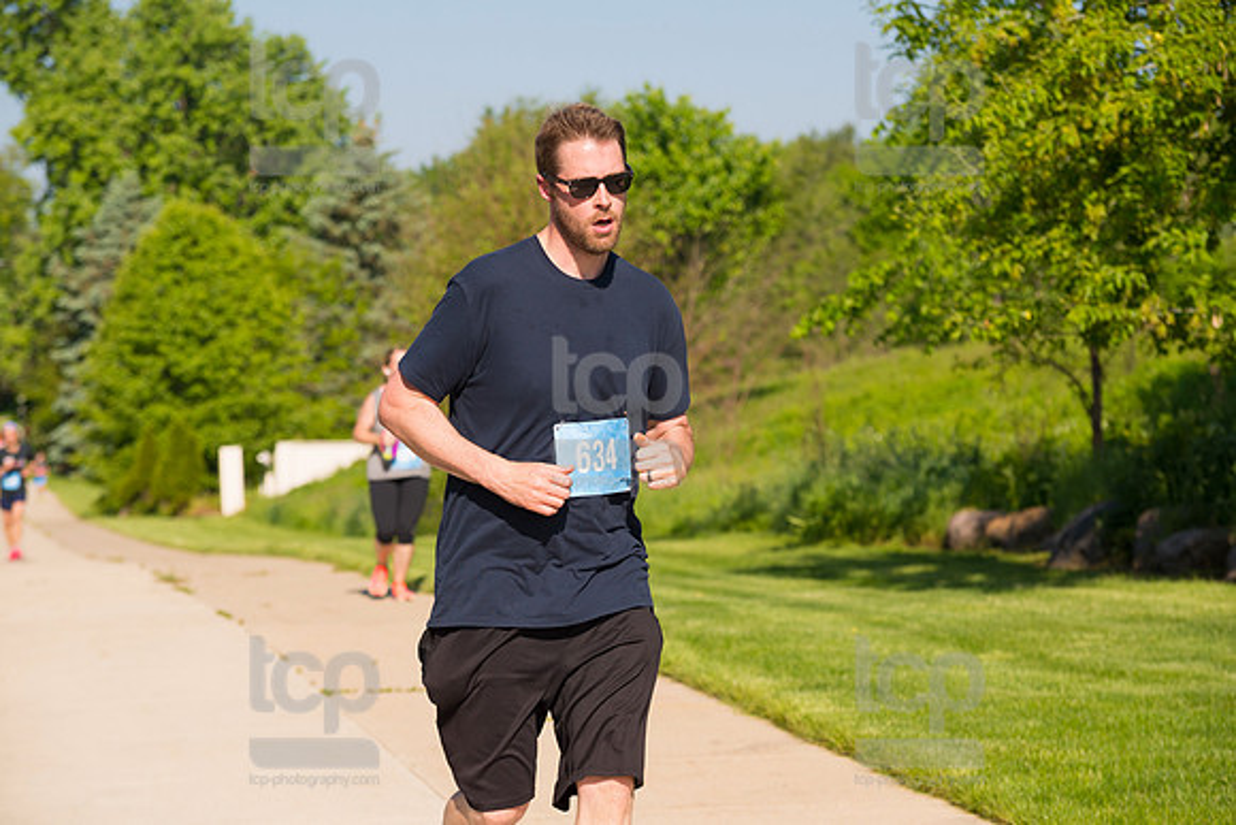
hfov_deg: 18.3
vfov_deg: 12.2
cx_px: 618
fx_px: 3846
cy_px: 412
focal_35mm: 112
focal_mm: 112
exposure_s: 1/2000
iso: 400
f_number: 5.6
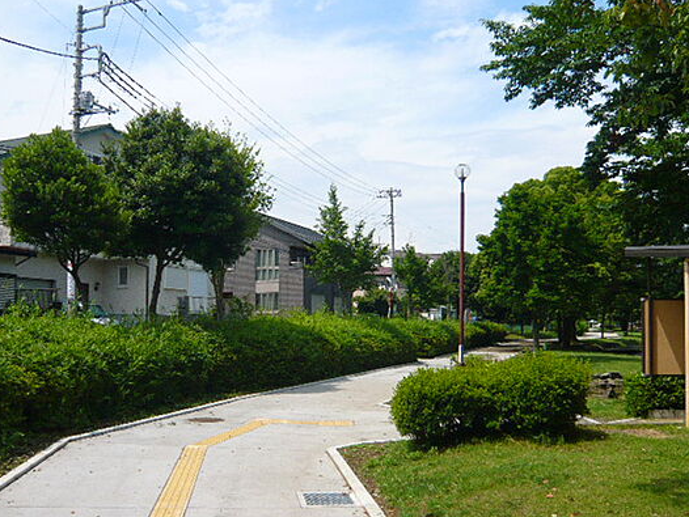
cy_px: 278
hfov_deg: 55.2
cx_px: 309
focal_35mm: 33
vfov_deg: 42.9
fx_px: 657
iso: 100
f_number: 8
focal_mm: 4.6
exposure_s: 1/160
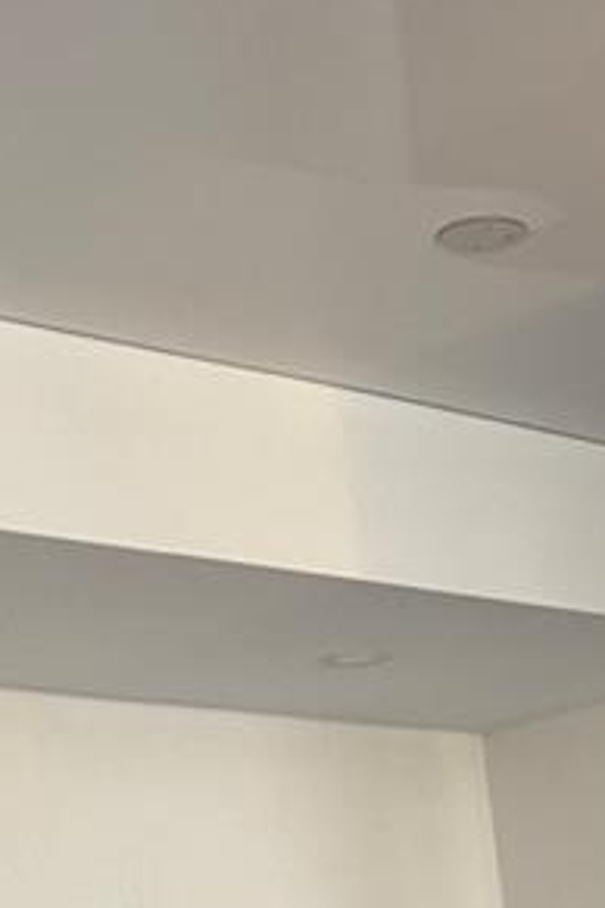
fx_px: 2596
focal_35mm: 103
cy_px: 1657
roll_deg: +4.9
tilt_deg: -8.8
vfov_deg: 16.4
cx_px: 898
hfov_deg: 12.6
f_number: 1.78
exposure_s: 1/76
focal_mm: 6.76
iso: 200
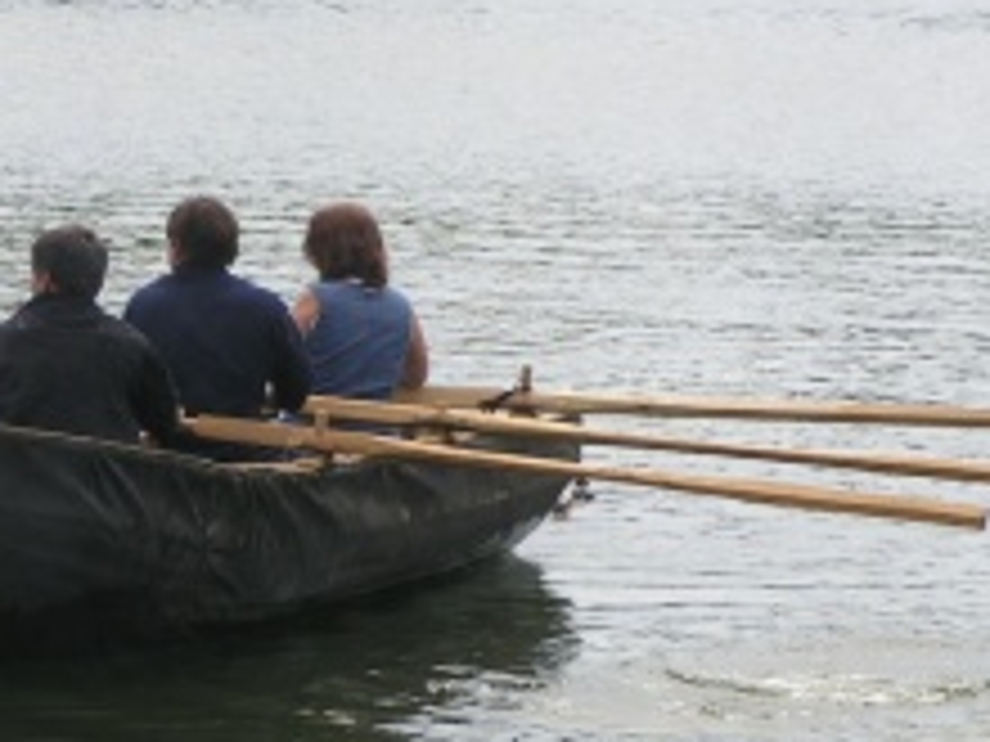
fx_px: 9352
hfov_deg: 6.0
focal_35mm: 327
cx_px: 72
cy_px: 423
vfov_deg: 4.5
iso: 50
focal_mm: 22.9
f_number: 5.6
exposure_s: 1/400
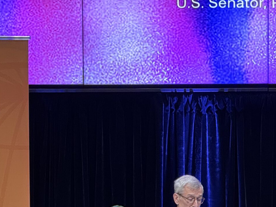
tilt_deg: -3.4
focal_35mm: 322
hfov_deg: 6.1
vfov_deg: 4.6
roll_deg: -0.3
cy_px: 201
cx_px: 247
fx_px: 2568
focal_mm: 15.66
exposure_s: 1/60
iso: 500
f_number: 2.8
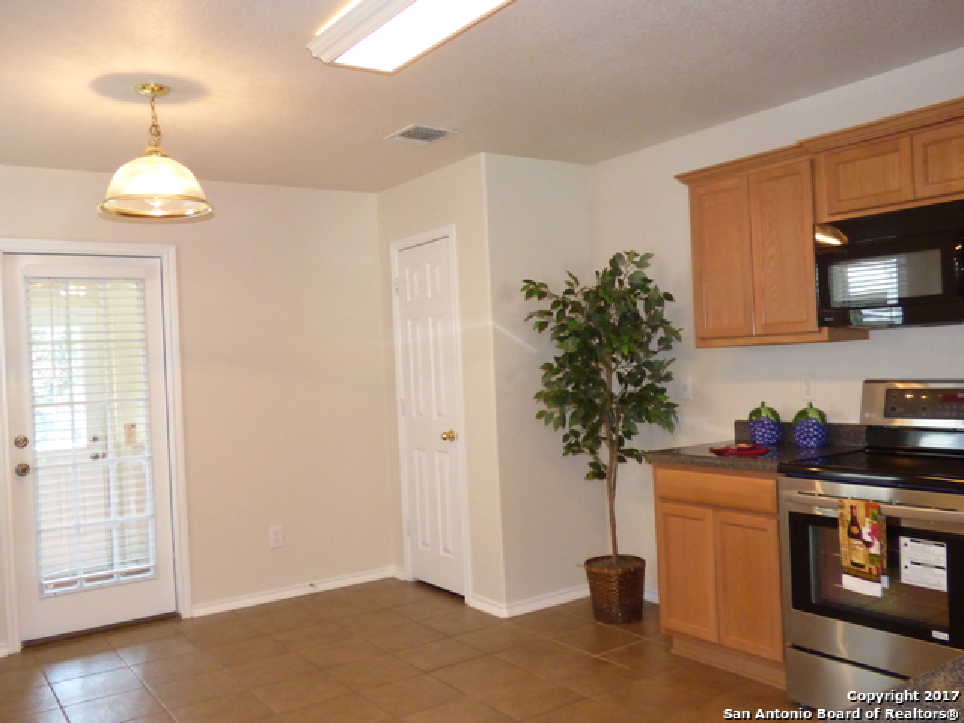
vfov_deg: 46.8
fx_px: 835
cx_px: 482
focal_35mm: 30
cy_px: 362
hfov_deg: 60.0
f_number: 3.3
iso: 800
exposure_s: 1/60
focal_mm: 5.29
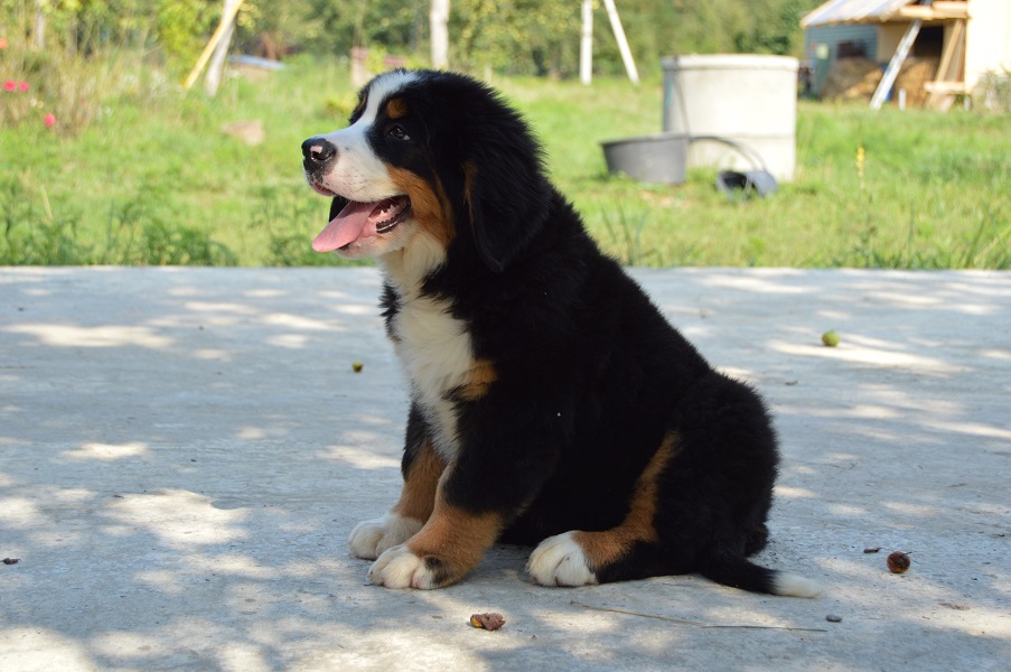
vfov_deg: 19.7
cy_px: 336
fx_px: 1936
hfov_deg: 29.3
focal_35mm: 69
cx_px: 506
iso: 400
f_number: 5.3
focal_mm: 46
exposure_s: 1/640
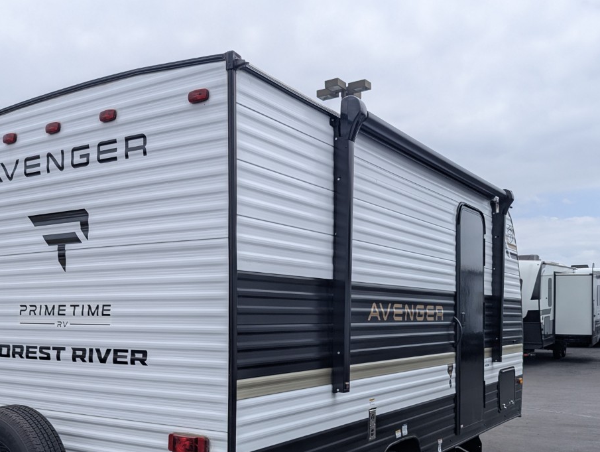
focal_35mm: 37
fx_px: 642
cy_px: 337
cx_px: 270
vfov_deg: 37.8
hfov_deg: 50.0
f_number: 1.85
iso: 48
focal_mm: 6.81
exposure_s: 1/2976
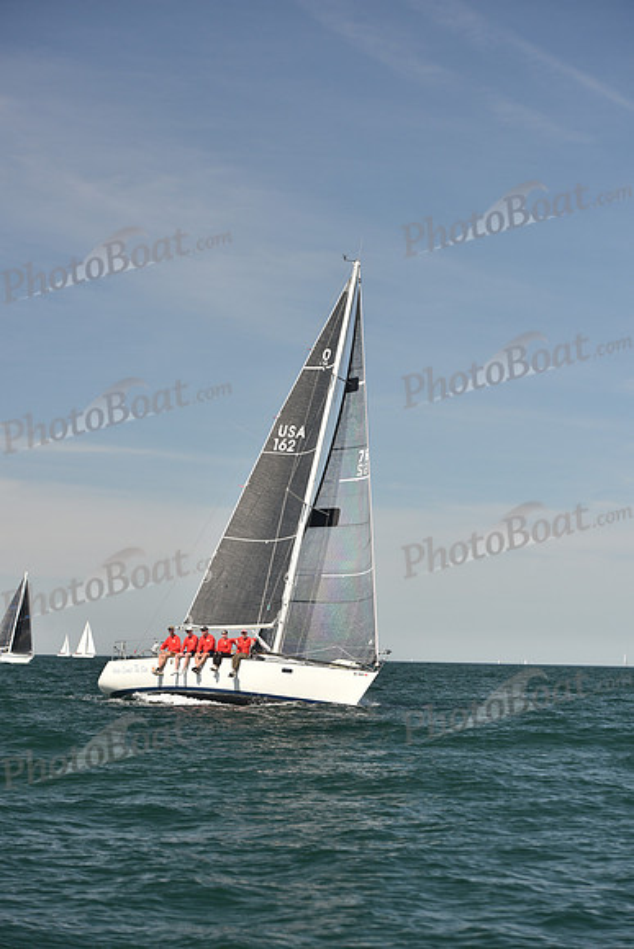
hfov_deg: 14.9
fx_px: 2429
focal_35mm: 92
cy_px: 474
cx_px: 317
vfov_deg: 22.1
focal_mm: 92
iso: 250
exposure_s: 1/640
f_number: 5.6
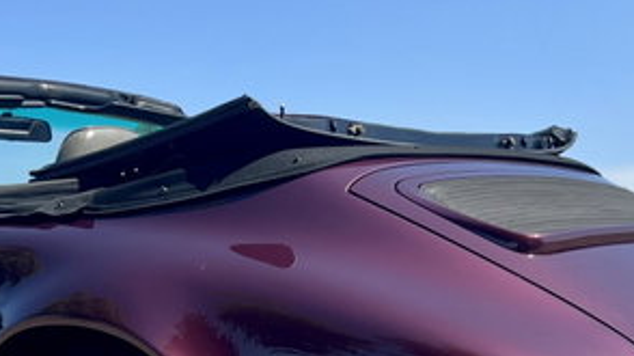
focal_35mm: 74
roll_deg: +1.7
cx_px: 242
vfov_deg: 16.1
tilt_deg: +0.8
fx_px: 1243
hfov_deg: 28.5
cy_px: 304
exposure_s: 1/3077
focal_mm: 5.7
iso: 50
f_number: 1.5
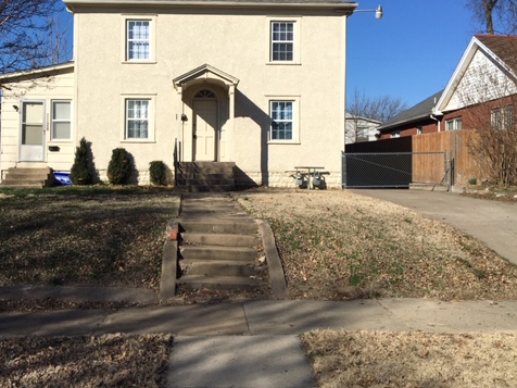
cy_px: 160
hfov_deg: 47.5
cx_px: 201
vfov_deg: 36.7
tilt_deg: +1.8
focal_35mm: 39
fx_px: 582
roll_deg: -0.8
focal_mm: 4.15
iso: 25
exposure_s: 1/3205
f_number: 2.2
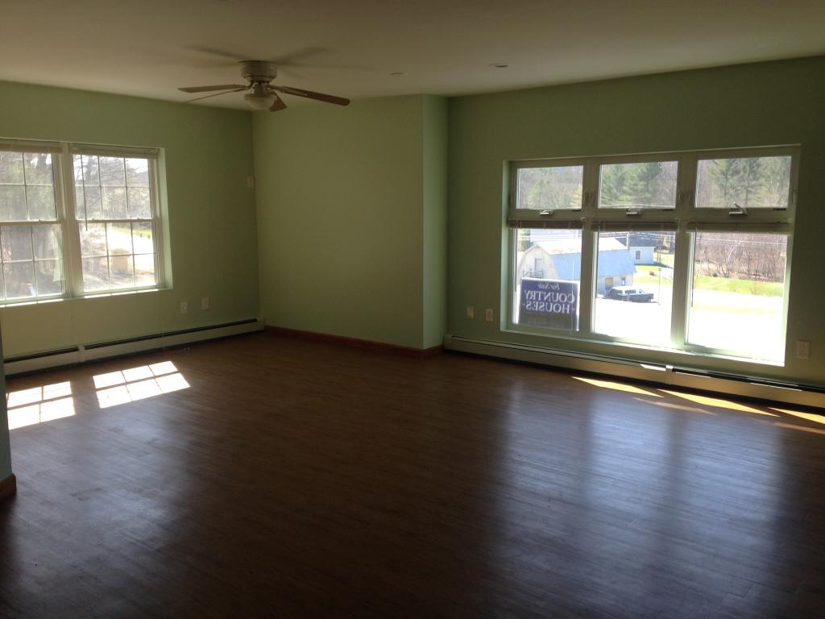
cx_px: 412
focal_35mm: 33
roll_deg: +0.4
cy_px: 310
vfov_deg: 42.9
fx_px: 786
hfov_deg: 55.4
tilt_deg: -9.7
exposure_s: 1/144
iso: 50
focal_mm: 4.12
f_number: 2.4
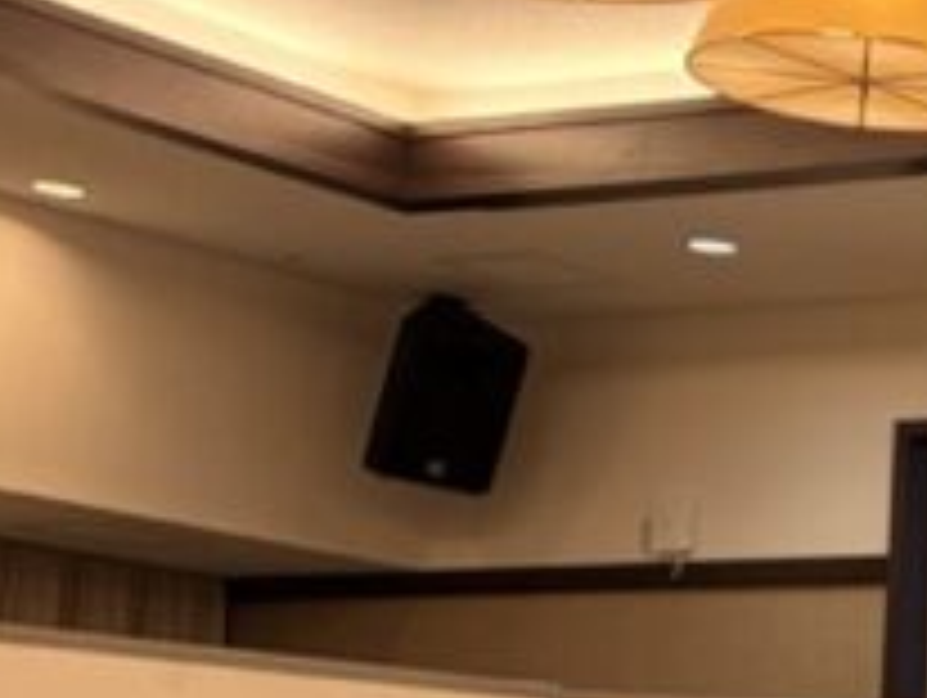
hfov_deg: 12.8
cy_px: 896
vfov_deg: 11.2
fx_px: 3459
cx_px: 2002
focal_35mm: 129
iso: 125
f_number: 1.6
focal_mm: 5.96
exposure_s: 1/120
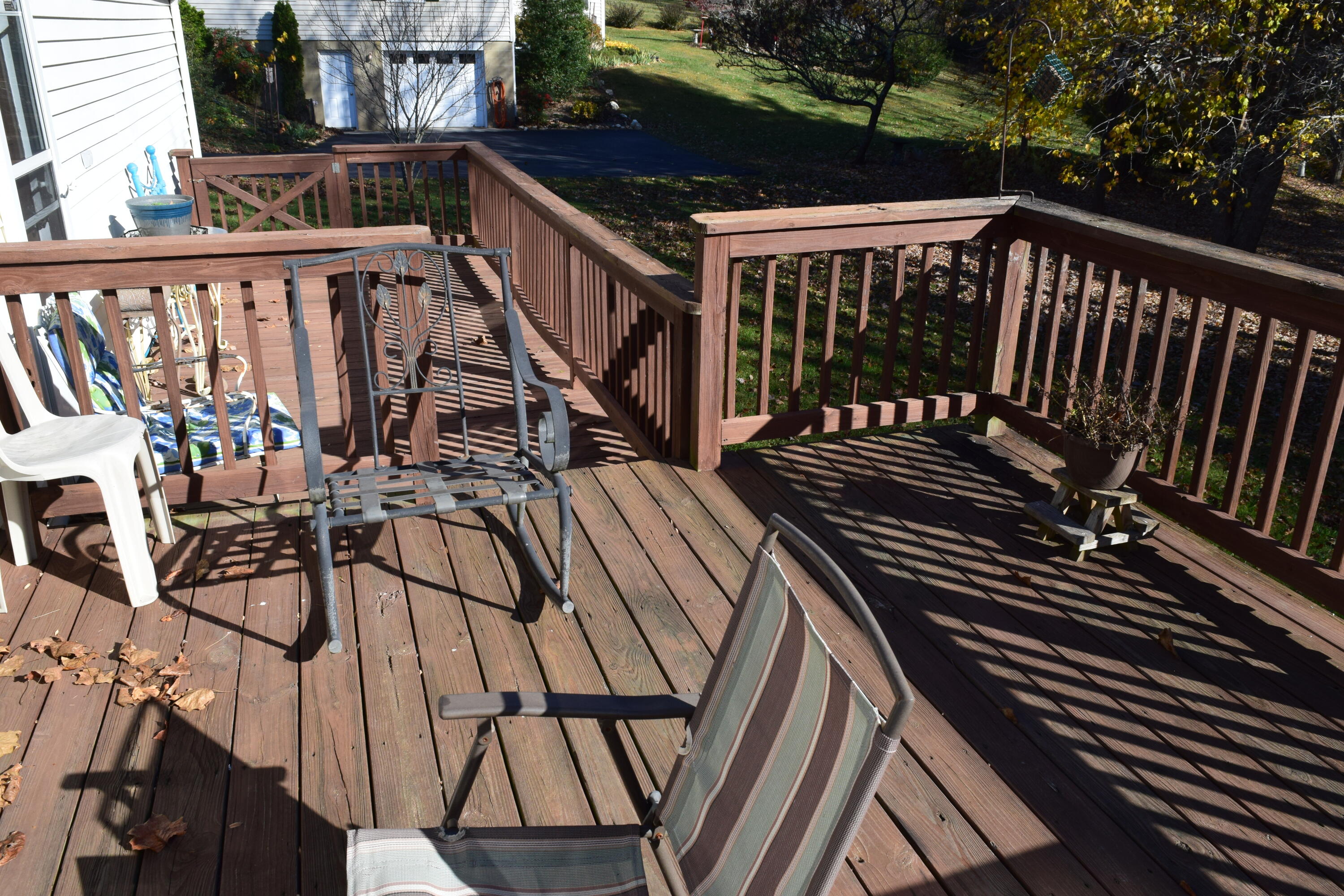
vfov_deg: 47.9
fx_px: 1008
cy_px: 448
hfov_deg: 67.4
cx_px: 672
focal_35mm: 27
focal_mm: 18
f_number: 11
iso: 400
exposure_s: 1/400
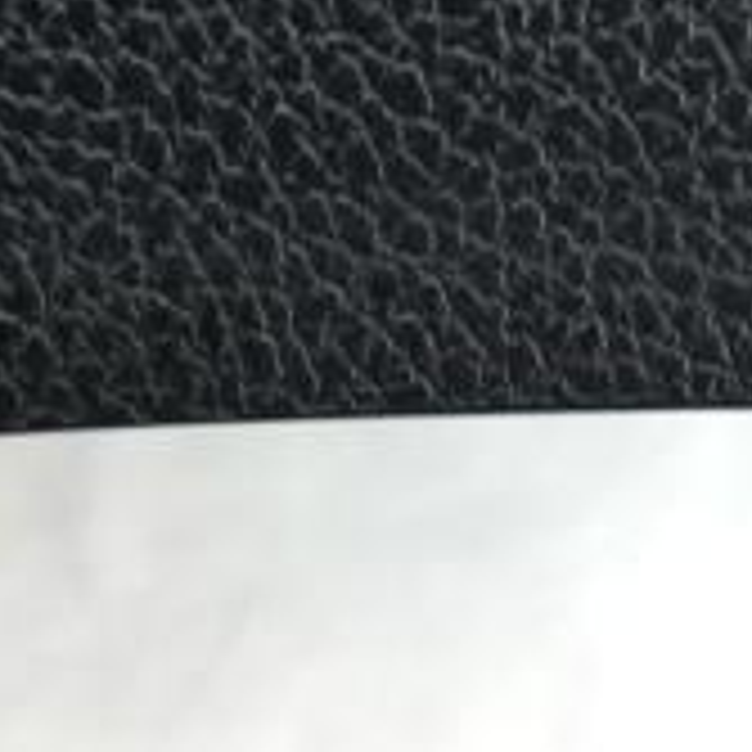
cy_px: 59
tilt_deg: -65.2
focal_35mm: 98
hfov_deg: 17.7
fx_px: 2409
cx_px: 495
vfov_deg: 17.5
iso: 25
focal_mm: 4.15
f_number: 2.2
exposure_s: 1/50
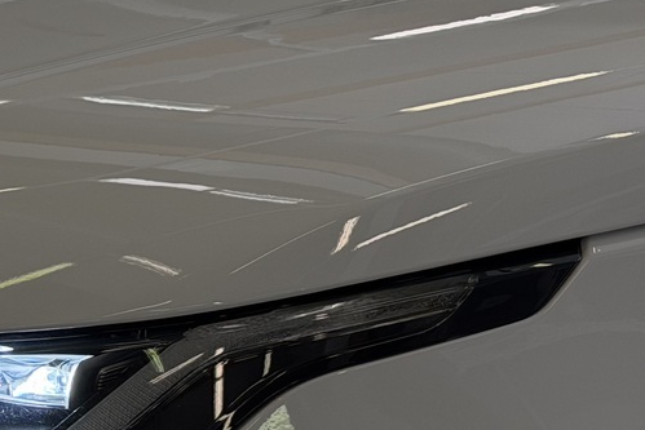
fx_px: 2581
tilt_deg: -16.6
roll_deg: +0.7
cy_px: 350
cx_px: -43
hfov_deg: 14.0
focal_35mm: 144
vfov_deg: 9.5
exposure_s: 1/469
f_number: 1.78
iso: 64
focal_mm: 6.76
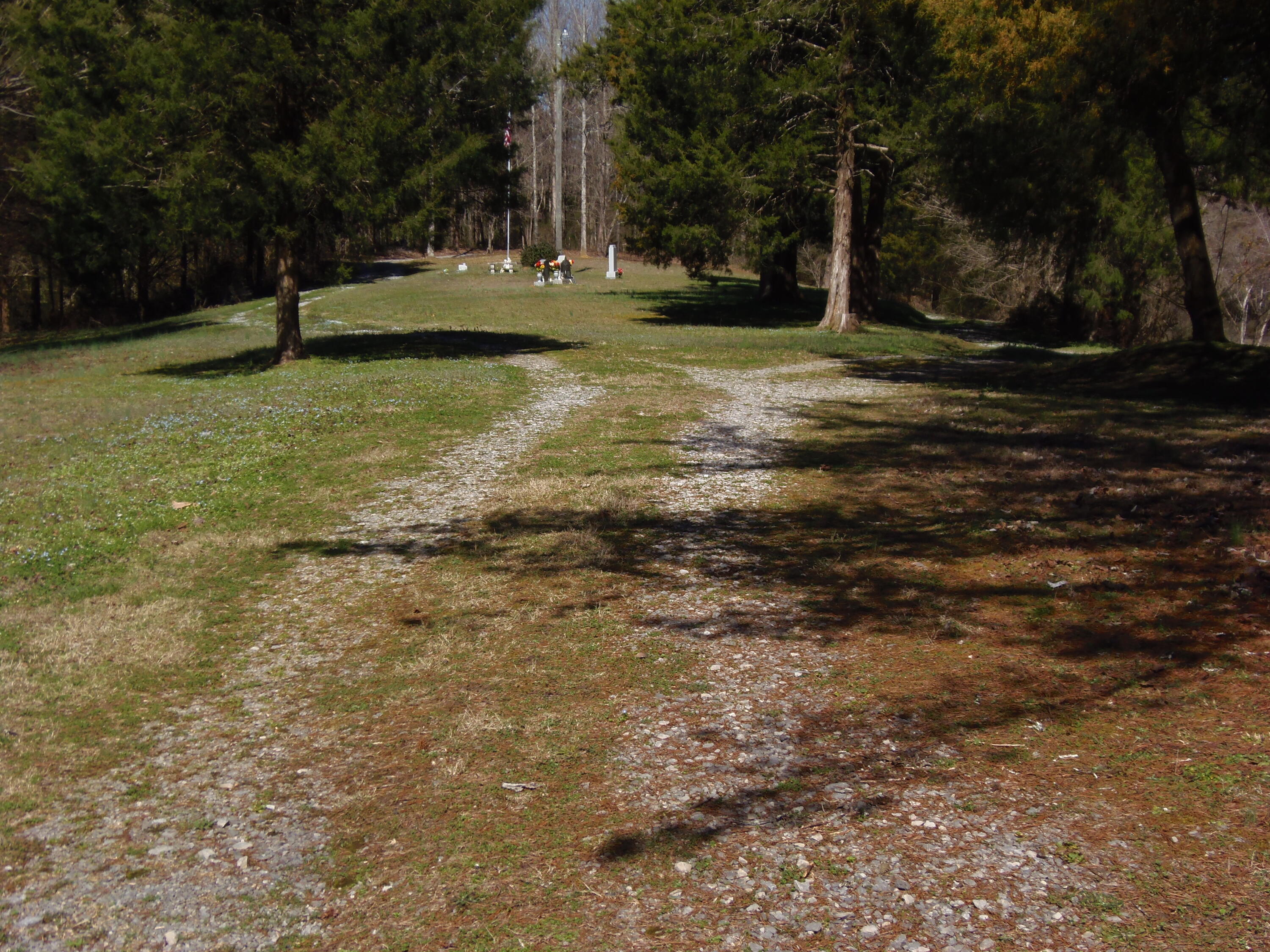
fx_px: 1798
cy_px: 476
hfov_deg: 38.9
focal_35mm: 49
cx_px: 635
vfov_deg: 29.7
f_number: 3.8
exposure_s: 1/640
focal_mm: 9.1
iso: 64
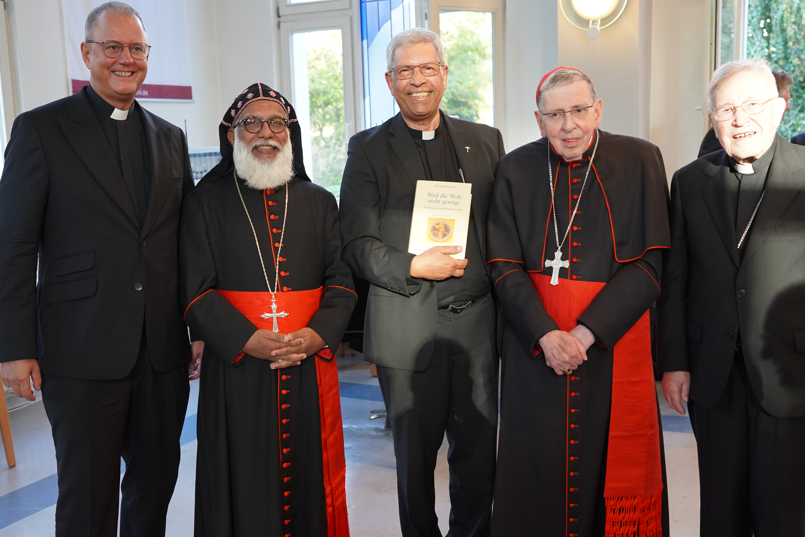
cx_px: 409
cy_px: 295
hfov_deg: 47.4
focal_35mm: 41
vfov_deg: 32.6
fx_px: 917
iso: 2500
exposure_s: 1/160
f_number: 4
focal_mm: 35
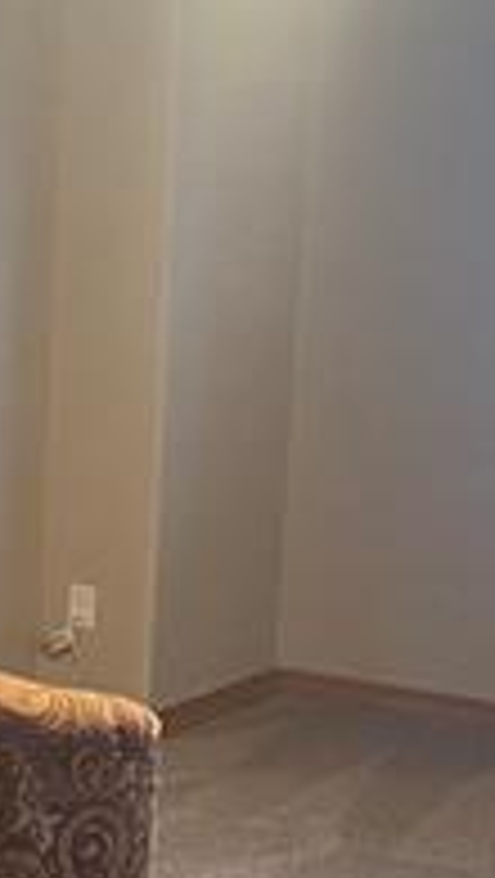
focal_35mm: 93
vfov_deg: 22.9
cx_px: -648
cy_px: 547
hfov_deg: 11.2
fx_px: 2165
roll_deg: +0.7
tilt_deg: -9.4
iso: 320
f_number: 1.8
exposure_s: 1/60
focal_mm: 4.25
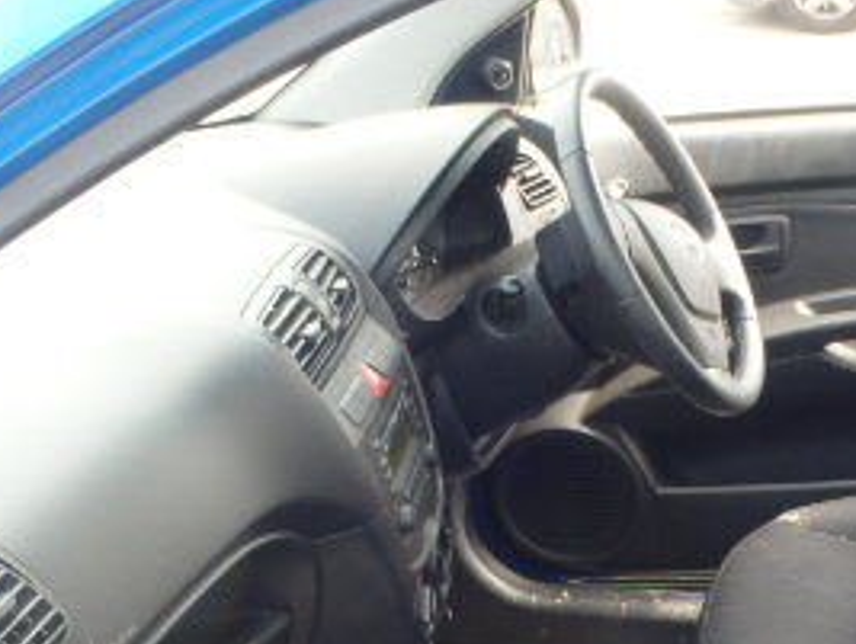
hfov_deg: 28.6
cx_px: 619
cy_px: 654
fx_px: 1659
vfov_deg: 21.2
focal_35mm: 67
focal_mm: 5
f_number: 3.9
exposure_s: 1/60
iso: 160
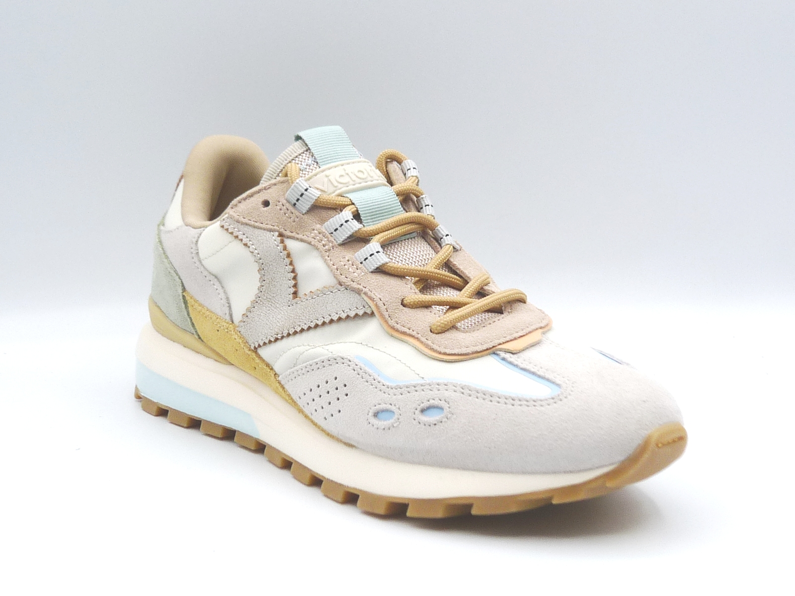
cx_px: 398
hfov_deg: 37.5
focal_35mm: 51
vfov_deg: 28.6
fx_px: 1171
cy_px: 298
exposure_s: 1/200
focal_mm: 5.2
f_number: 5
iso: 100
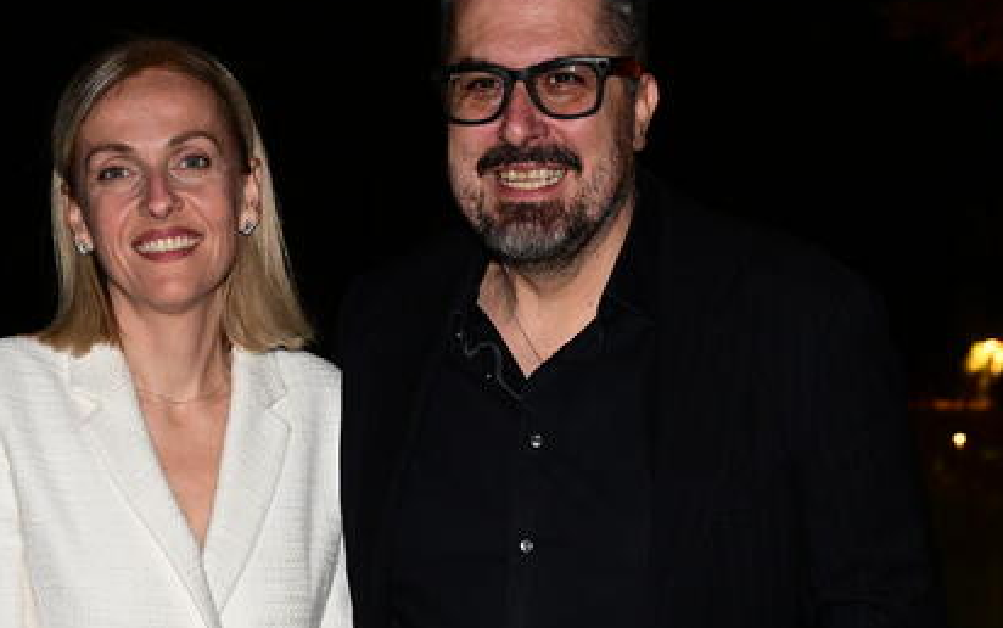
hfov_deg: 23.3
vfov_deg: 14.5
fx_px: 2434
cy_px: 577
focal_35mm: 89
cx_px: 407
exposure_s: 1/100
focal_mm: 40
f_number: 4
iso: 1600
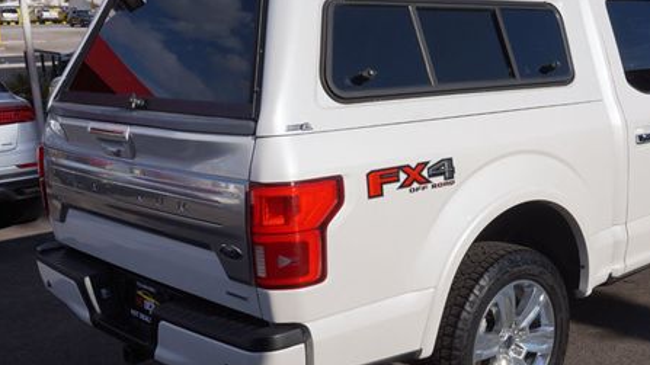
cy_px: 188
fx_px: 775
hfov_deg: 44.7
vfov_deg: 26.5
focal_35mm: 45
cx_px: 439
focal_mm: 20
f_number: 11
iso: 100
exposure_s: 1/320
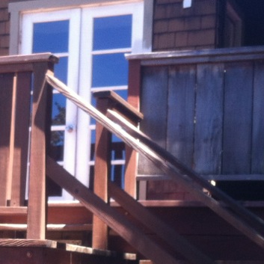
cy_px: 286
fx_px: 966
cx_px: 36
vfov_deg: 15.2
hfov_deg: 15.4
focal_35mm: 112
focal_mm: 3.85
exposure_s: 1/142
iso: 80
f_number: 2.8
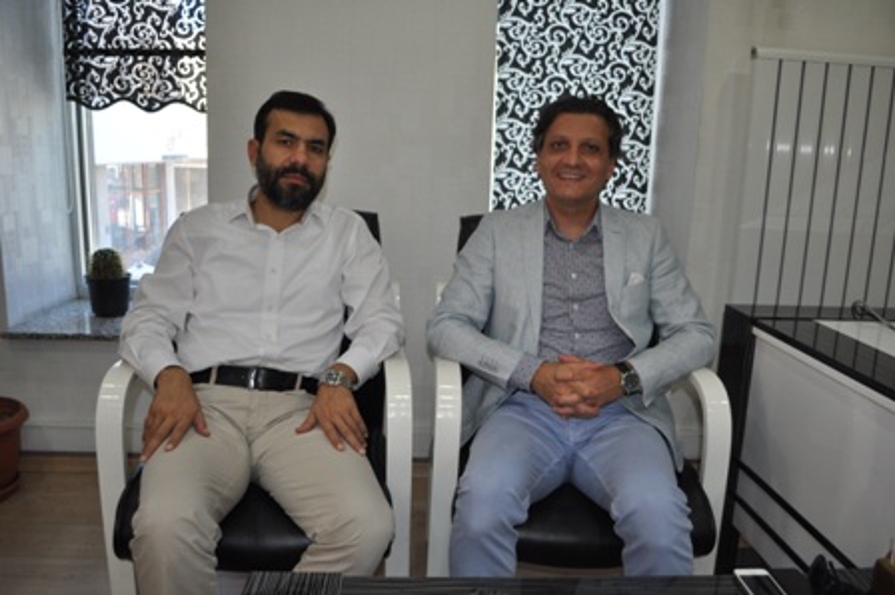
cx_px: 448
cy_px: 298
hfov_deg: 62.0
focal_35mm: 30
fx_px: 745
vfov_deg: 43.5
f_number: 3.8
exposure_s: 1/125
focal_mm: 20
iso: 720
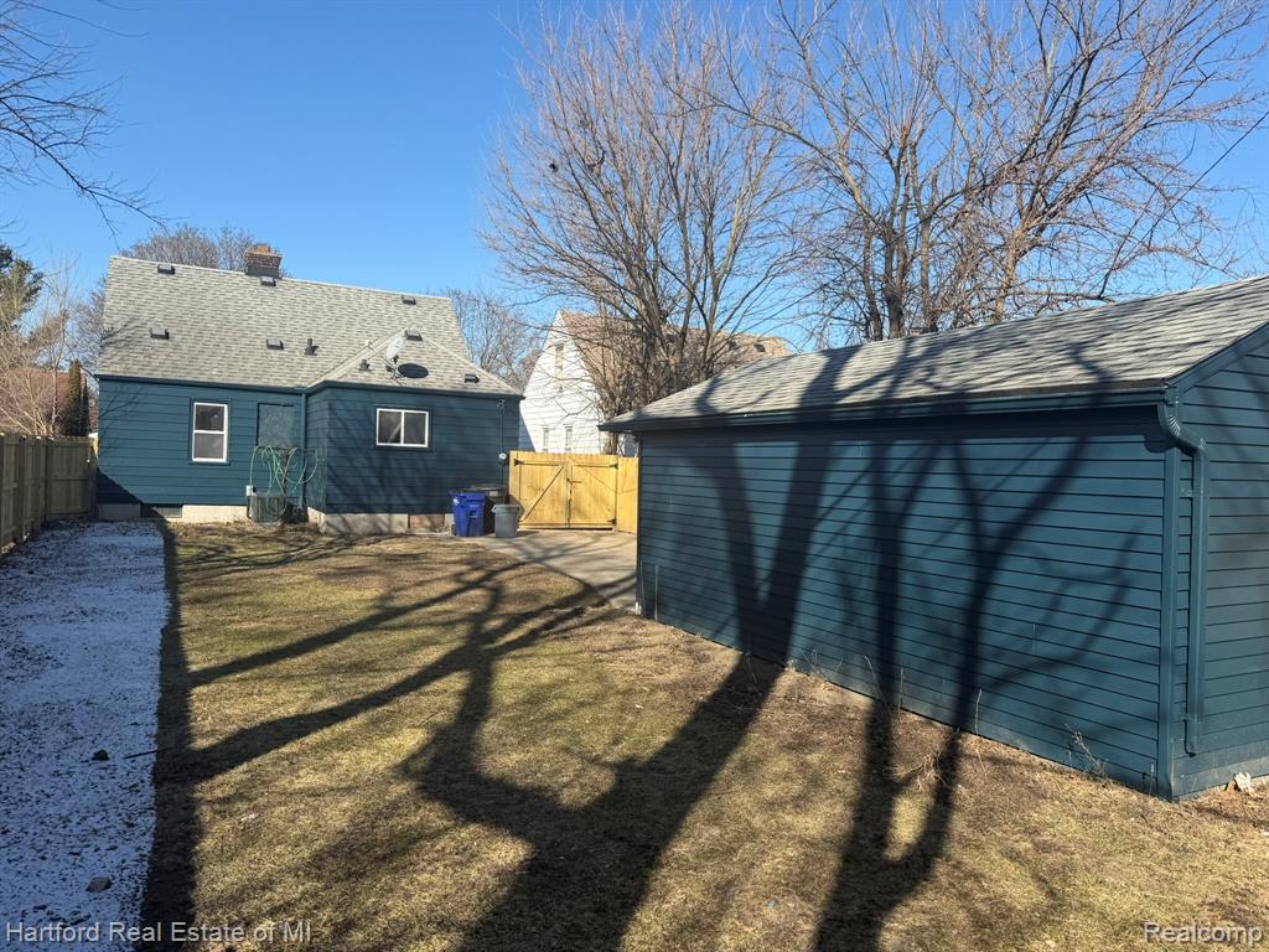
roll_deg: -2.4
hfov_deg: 71.6
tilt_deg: -0.3
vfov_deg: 56.8
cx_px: 634
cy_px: 476
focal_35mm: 24
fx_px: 880
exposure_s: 1/2801
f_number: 1.78
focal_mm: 6.76
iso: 80
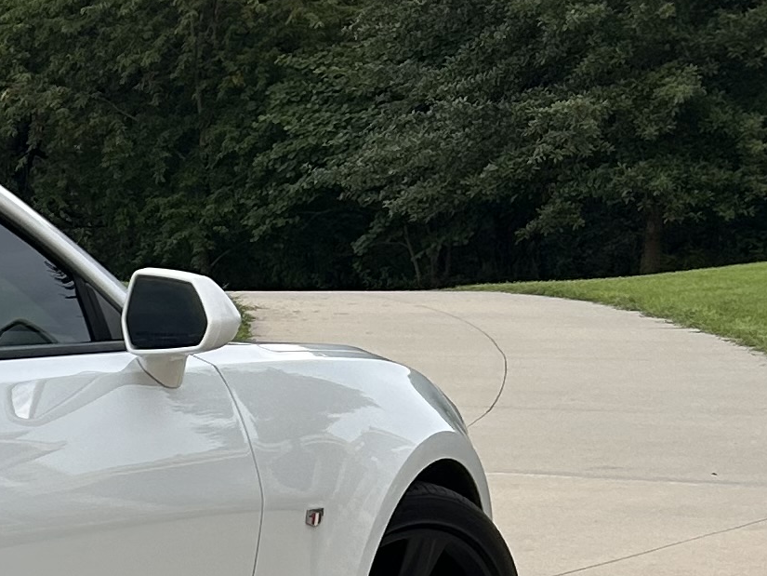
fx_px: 2814
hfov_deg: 13.3
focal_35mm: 127
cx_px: -768
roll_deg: -0.8
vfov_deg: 11.1
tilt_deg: -14.0
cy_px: 904
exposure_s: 1/187
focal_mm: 5.7
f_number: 1.5
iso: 40
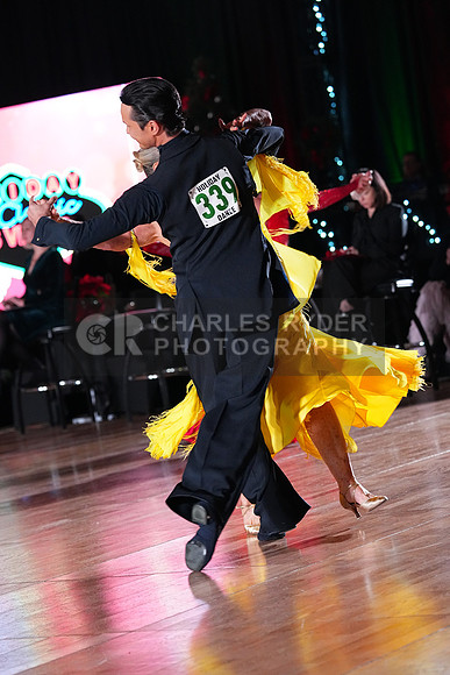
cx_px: 225
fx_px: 2361
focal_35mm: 126
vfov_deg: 16.3
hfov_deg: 10.9
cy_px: 338
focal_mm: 126
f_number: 4.5
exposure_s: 1/400
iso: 6400
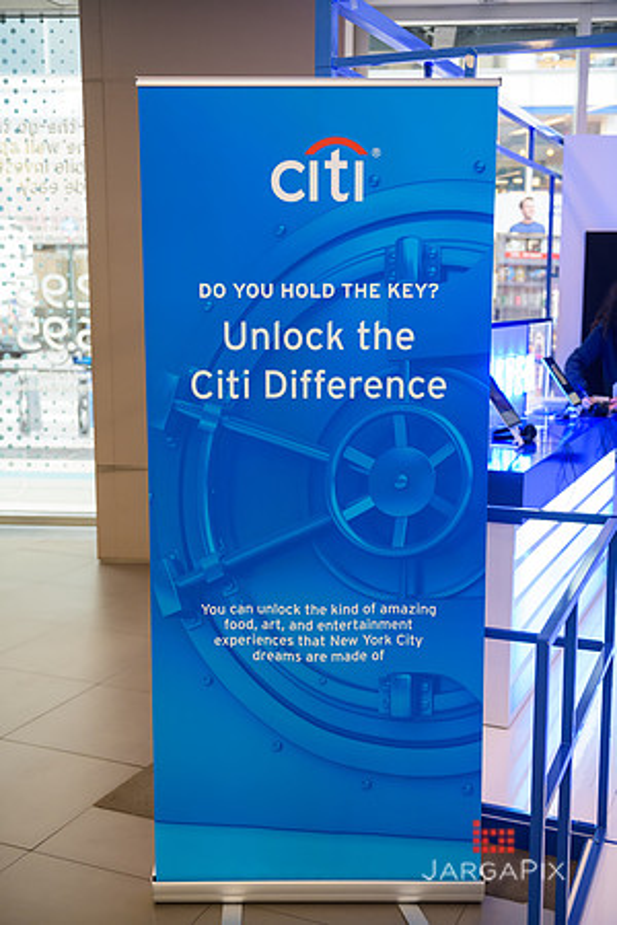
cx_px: 308
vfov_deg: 46.4
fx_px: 1080
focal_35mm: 42
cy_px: 462
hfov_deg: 31.9
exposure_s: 1/125
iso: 1000
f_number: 3.2
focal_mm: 42
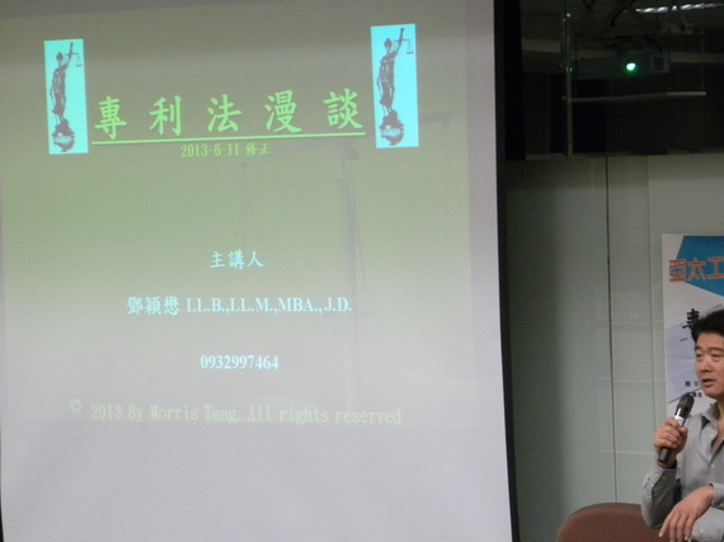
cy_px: 268
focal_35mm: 129
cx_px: 438
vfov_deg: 11.5
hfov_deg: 15.3
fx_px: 2697
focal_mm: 18.8
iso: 400
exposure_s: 1/30.8
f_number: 4
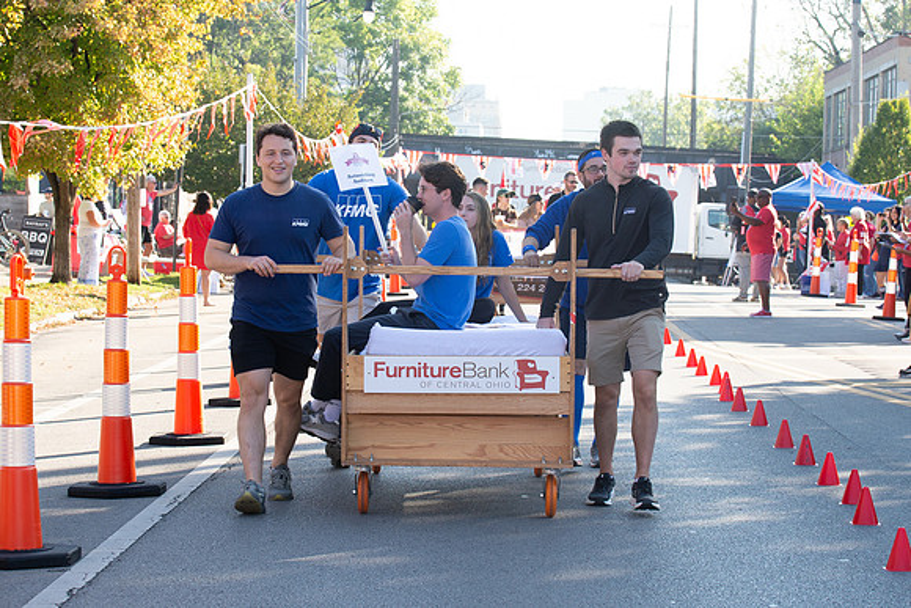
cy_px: 303
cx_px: 414
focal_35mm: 108
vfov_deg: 12.7
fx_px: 2721
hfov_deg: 19.0
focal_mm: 70
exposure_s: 1/250
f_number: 7.1
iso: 200
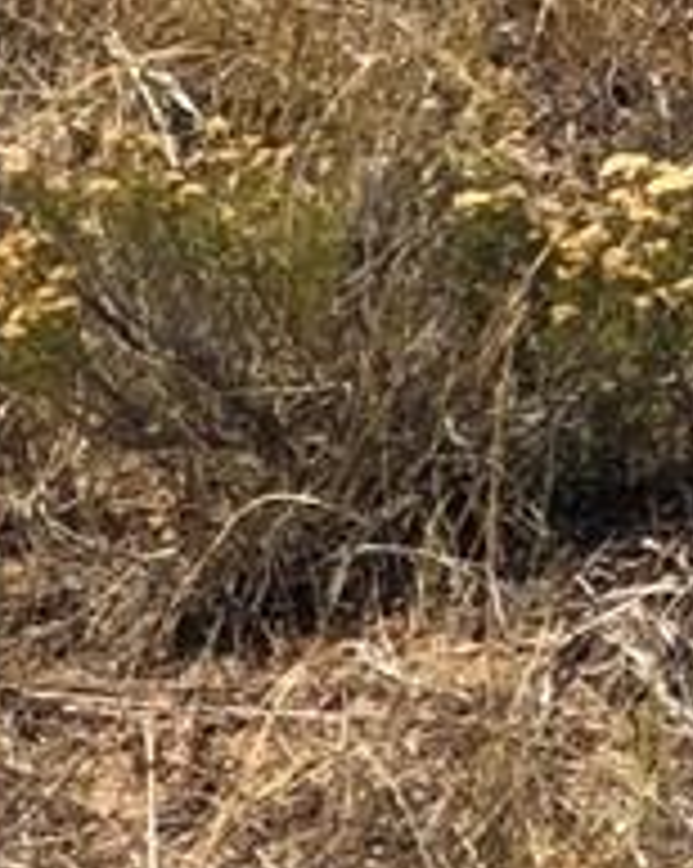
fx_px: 11863
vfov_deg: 4.1
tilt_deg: -6.6
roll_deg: -1.0
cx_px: 3028
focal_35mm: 462
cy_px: -1772
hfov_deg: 3.2
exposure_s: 1/1000
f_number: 2.8
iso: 20
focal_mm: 6.6
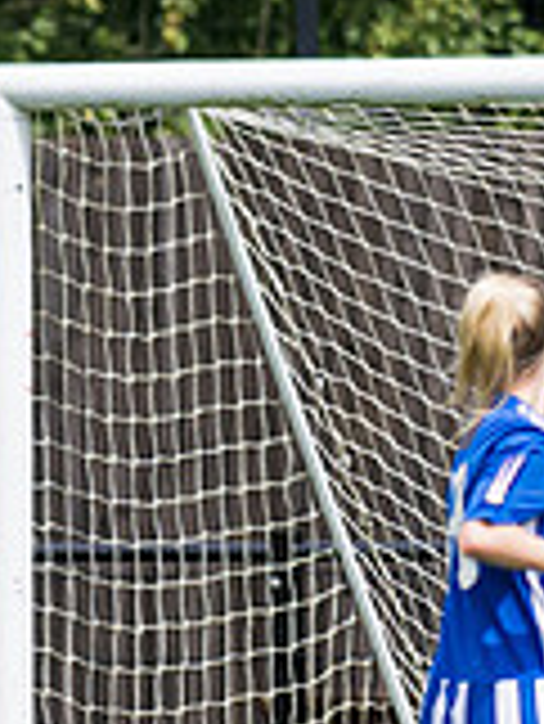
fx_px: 24462
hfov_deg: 1.3
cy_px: 693
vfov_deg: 1.7
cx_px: 1164
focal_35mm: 1169
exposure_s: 1/10000
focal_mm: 135
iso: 200
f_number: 1.8
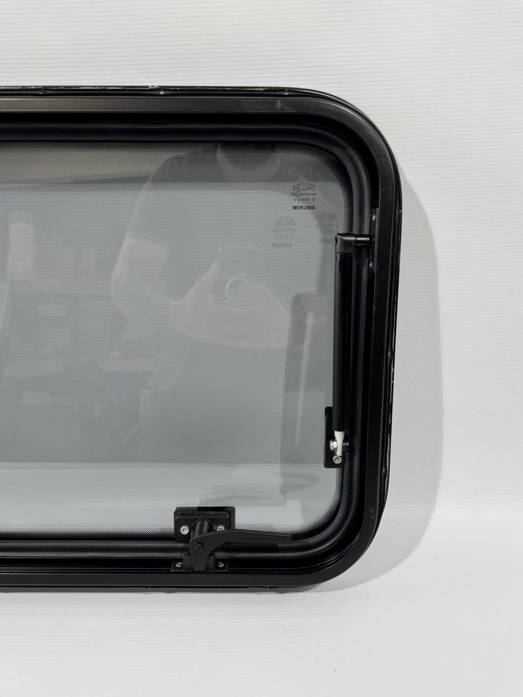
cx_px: 260
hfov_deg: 54.9
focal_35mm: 25
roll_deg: -1.0
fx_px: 504
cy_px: 350
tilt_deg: -22.6
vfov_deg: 69.4
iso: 64
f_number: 1.78
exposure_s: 1/121
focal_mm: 6.76
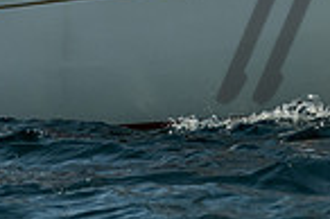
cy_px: -206
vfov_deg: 2.1
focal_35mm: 661
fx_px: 6052
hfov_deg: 3.1
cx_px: 79
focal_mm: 150
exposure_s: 1/1250
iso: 320
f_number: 6.3
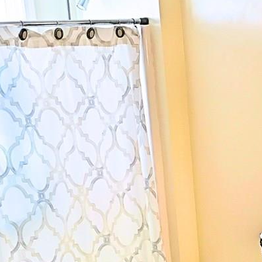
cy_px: 236
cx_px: 148
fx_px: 548
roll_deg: +1.6
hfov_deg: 26.9
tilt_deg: -13.4
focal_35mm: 64
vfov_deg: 26.0
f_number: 1.8
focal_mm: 3.99
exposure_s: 1/60
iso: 25
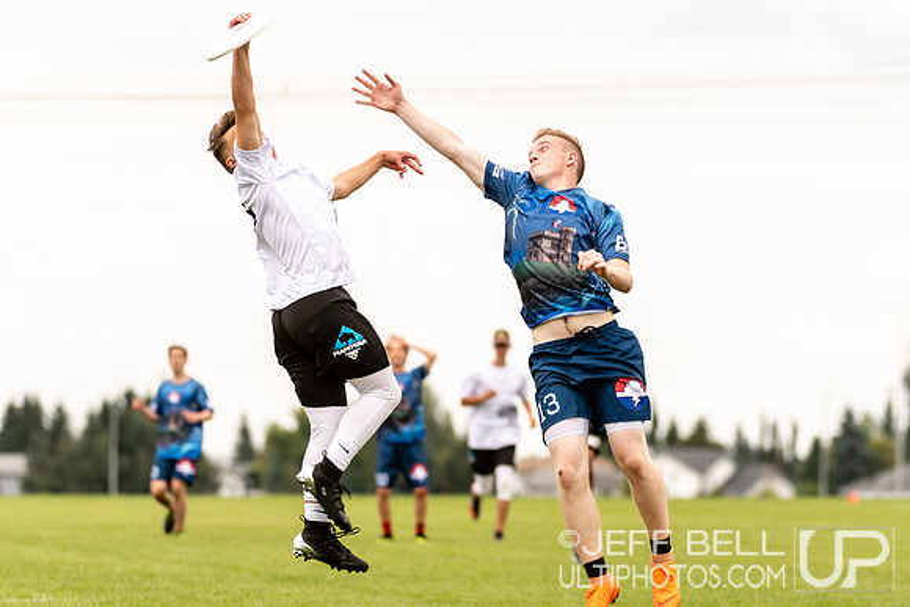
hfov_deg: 6.9
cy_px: 304
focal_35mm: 300
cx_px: 455
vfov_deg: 4.6
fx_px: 7585
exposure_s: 1/200
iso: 100
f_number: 4
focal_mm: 200
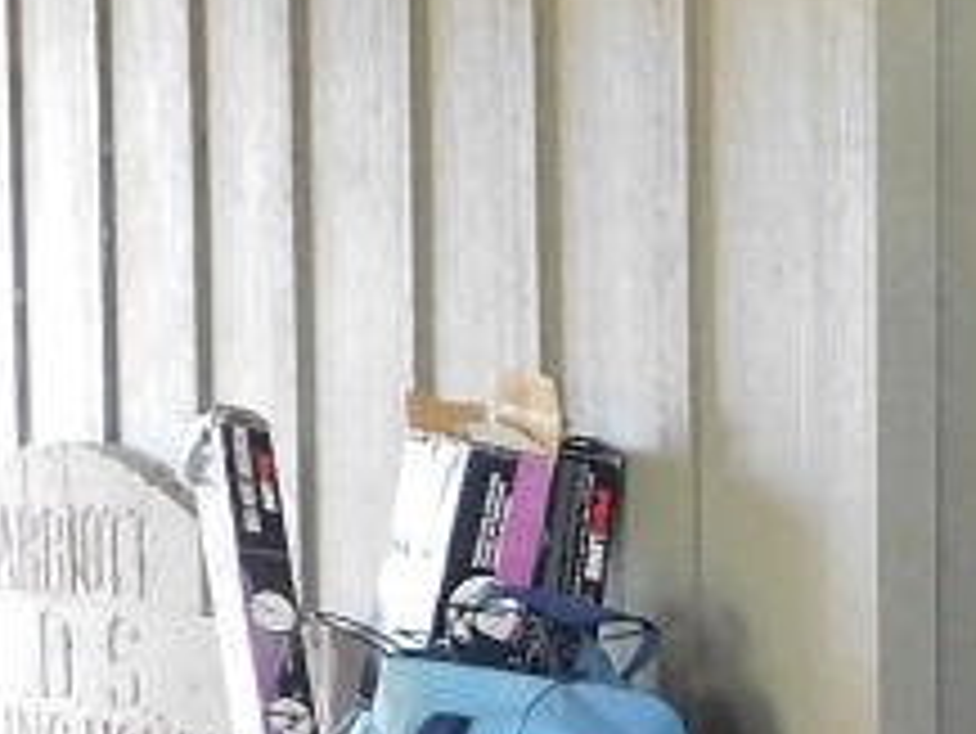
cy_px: 766
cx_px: 1453
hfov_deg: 15.3
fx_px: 3357
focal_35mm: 119
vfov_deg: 12.3
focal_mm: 4.9
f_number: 3.2
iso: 280
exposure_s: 1/30
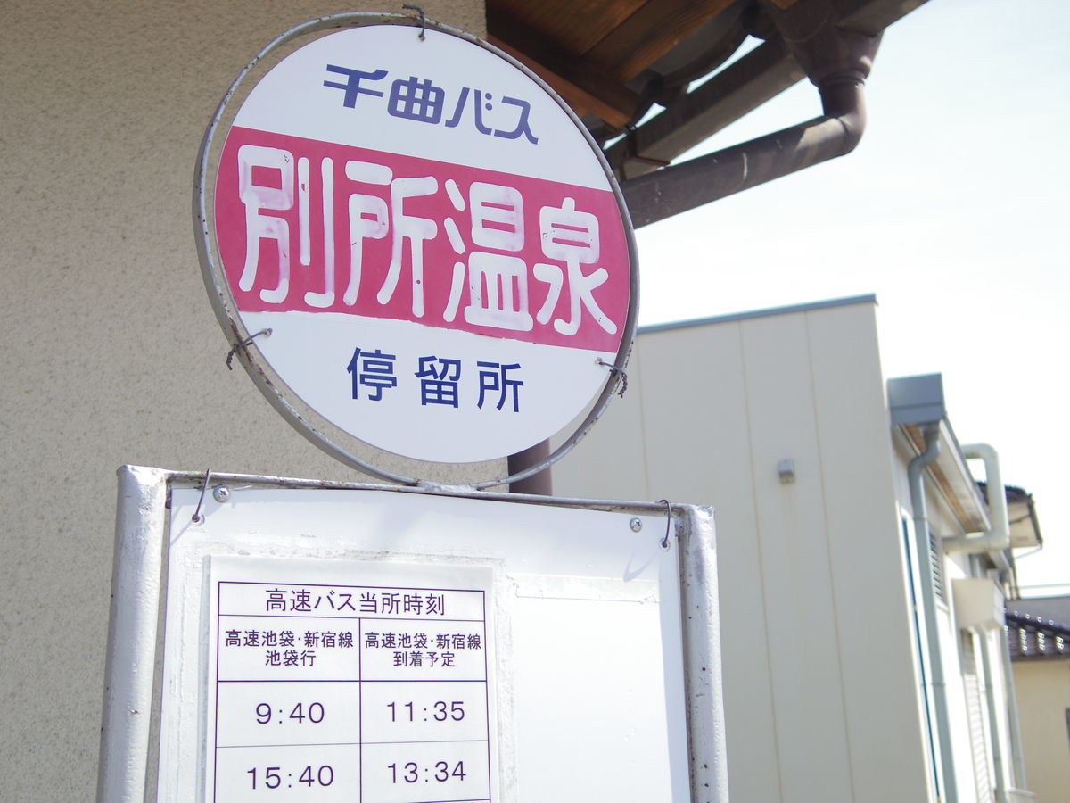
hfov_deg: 40.4
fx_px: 1453
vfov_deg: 30.9
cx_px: 535
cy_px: 402
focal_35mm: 47
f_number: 1.9
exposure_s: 1/2000
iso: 125
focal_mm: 8.5
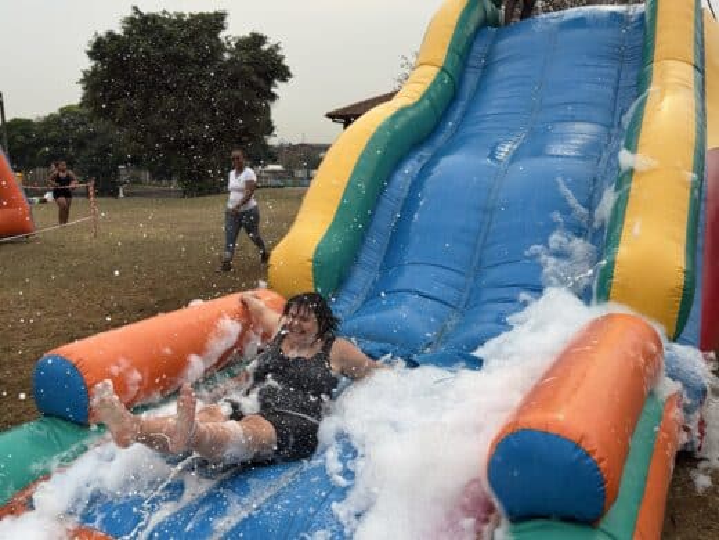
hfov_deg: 52.6
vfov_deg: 40.7
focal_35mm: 35
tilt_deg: -11.4
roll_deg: +1.0
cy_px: 270
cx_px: 360
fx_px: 727
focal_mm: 6.76
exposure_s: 1/3484
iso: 100
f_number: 1.78
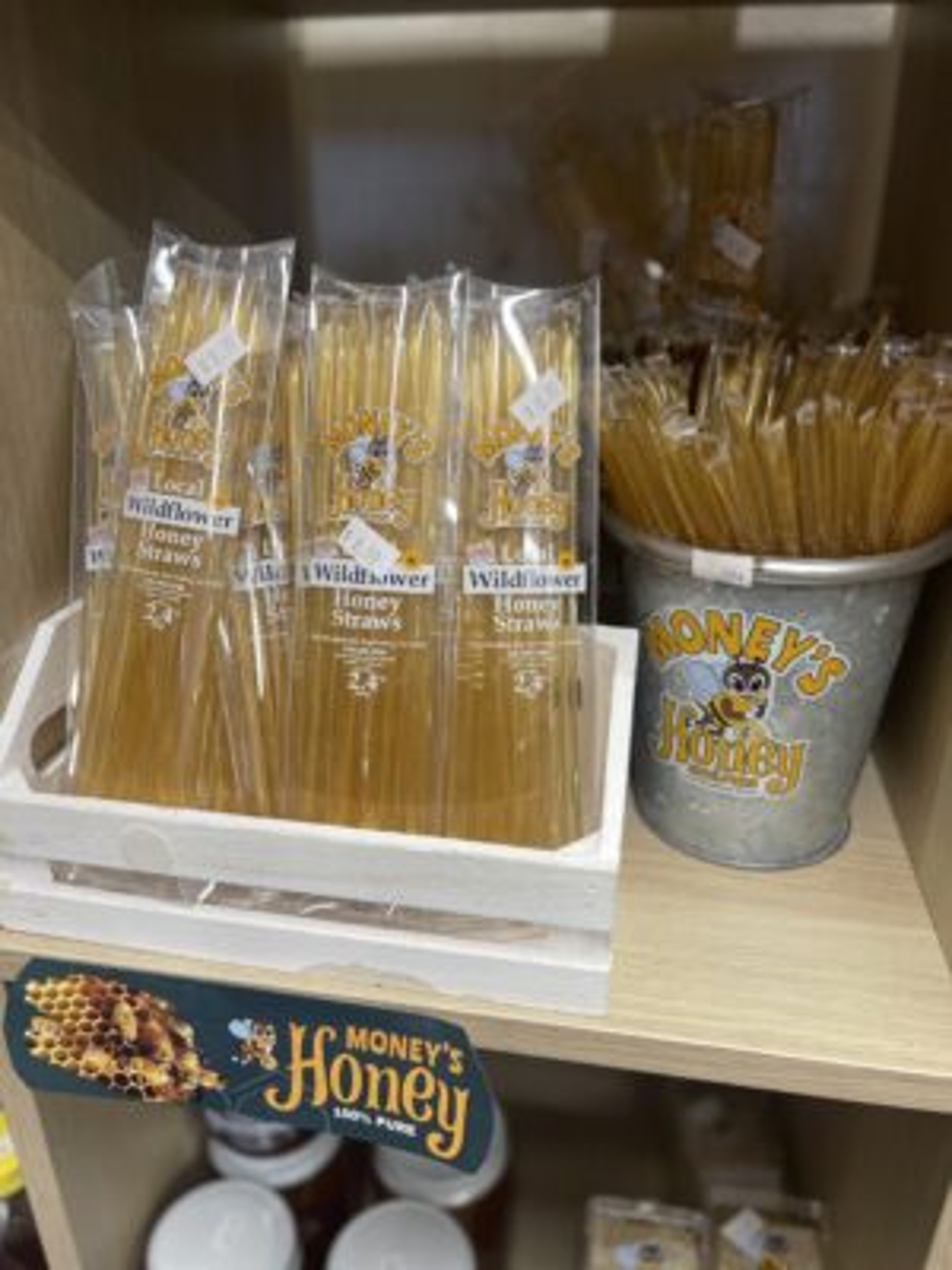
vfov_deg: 67.3
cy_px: 635
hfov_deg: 53.1
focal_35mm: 26
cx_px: 476
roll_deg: +0.3
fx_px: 953
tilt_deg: -23.7
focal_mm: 5.1
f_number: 1.6
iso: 100
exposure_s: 1/60
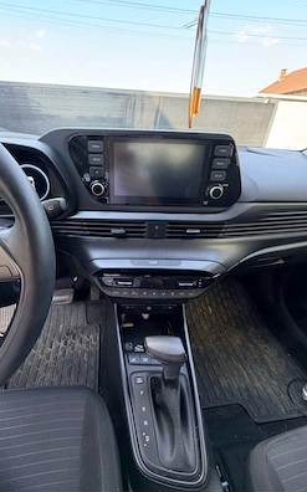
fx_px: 201
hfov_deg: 74.5
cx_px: 137
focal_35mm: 15
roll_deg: -1.9
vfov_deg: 101.5
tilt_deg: -28.8
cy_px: 246
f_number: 2.2
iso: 125
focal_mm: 2.22
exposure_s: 1/121
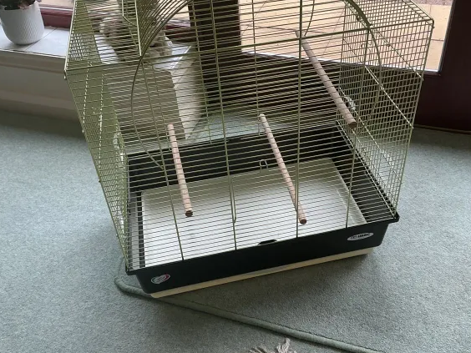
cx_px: 255
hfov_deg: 50.1
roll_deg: +4.0
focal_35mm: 37
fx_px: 503
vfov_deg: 38.6
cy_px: 154
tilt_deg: -39.1
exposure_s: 1/120
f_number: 1.8
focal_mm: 3
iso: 20
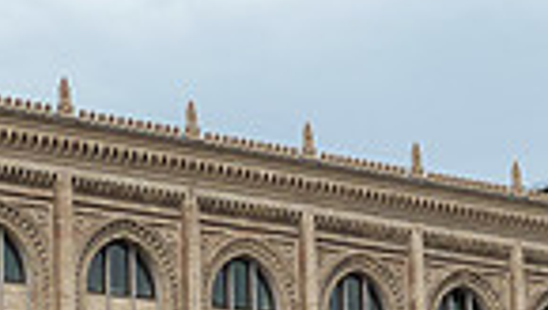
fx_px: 2532
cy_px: 357
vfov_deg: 7.0
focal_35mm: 174
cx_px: 540
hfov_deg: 12.2
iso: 125
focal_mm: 6.5
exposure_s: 1/400
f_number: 5
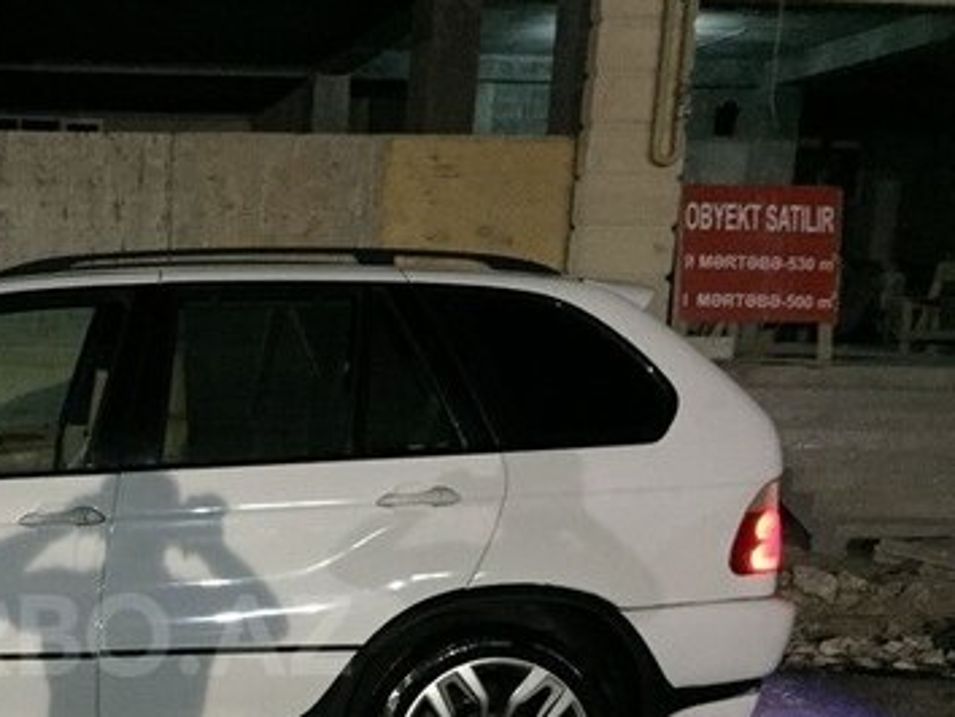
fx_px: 1491
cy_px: 635
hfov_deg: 33.4
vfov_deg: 26.2
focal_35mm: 54
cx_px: 76
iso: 640
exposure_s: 1/17
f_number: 2.2
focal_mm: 4.15
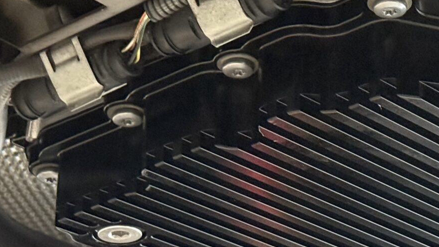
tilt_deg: +21.3
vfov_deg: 7.9
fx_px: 1781
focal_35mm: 153
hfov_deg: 13.9
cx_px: 392
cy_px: 178
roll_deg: +2.6
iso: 500
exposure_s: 1/30
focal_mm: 6.76
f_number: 1.78
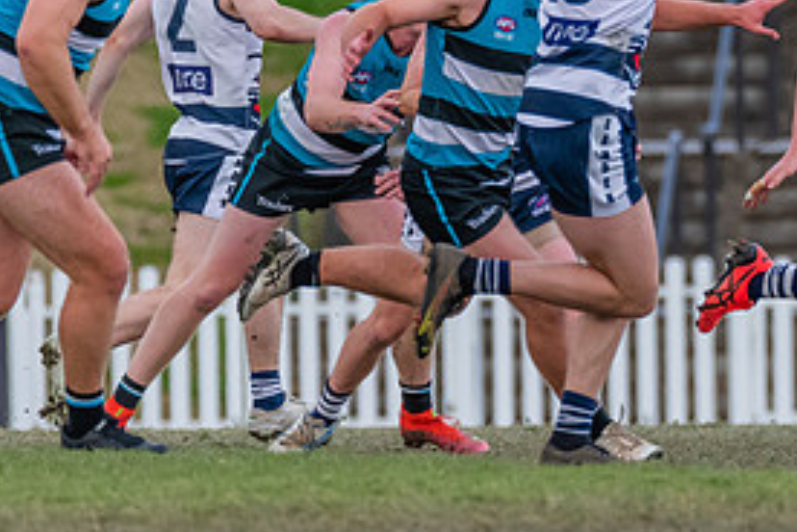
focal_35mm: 1382
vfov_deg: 1.0
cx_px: 830
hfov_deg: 1.5
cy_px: 40
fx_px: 30594
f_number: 6.3
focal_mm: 460
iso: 2200
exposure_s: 1/2000
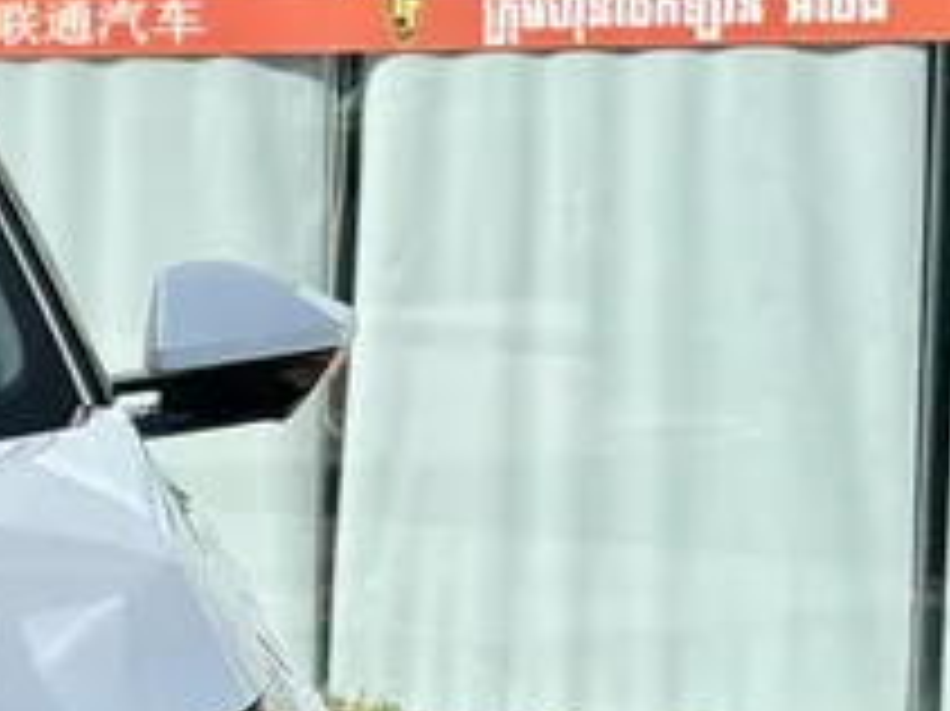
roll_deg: +0.7
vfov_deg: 7.5
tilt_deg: -8.5
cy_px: 783
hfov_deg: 9.6
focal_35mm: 197
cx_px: -680
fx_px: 5403
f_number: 1.6
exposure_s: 1/2545
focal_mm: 5.96
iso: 32
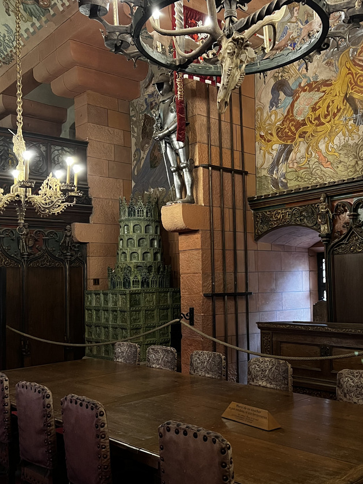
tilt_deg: +1.9
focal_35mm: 37
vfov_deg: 50.1
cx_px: 220
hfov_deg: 38.5
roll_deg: +2.0
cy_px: 258
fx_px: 517
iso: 500
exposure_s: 1/25
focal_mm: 5.7
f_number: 1.5
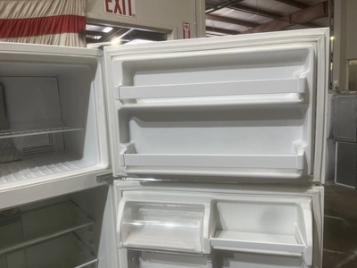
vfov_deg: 53.1
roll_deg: +3.0
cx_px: 178
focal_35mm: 26
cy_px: 134
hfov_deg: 67.3
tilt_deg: -7.3
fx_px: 268
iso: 100
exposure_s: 1/120
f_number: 1.6
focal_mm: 5.1
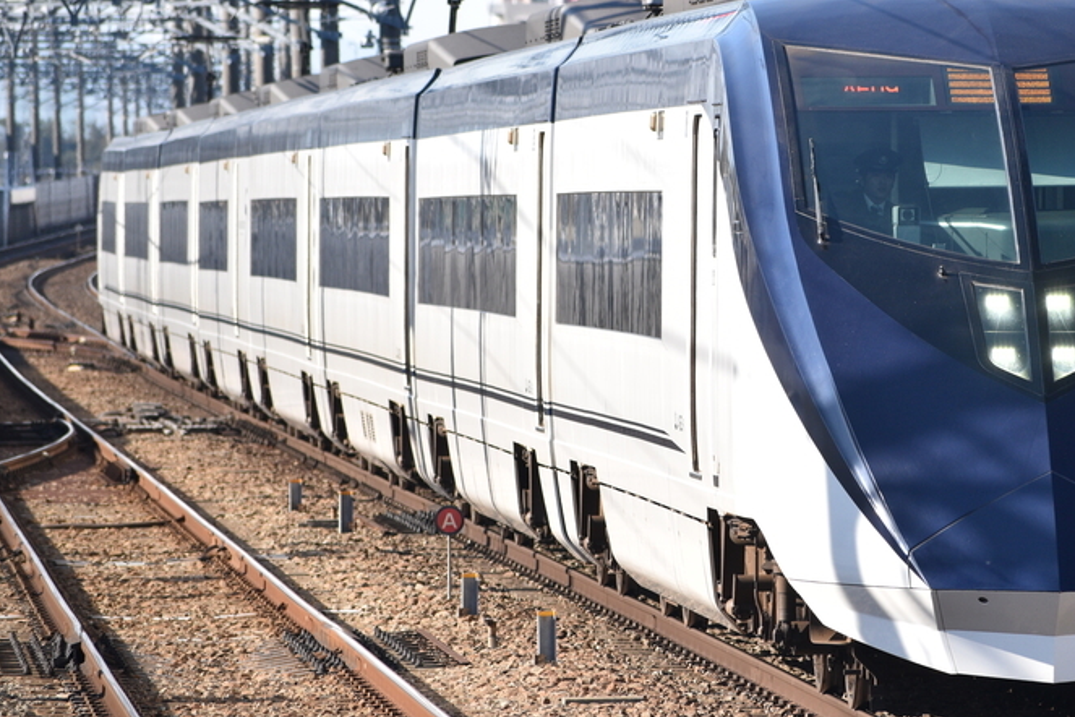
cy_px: 281
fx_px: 12803
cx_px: 778
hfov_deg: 4.8
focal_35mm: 429
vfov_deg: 3.2
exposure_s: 1/1000
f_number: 5.3
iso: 400
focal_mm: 185
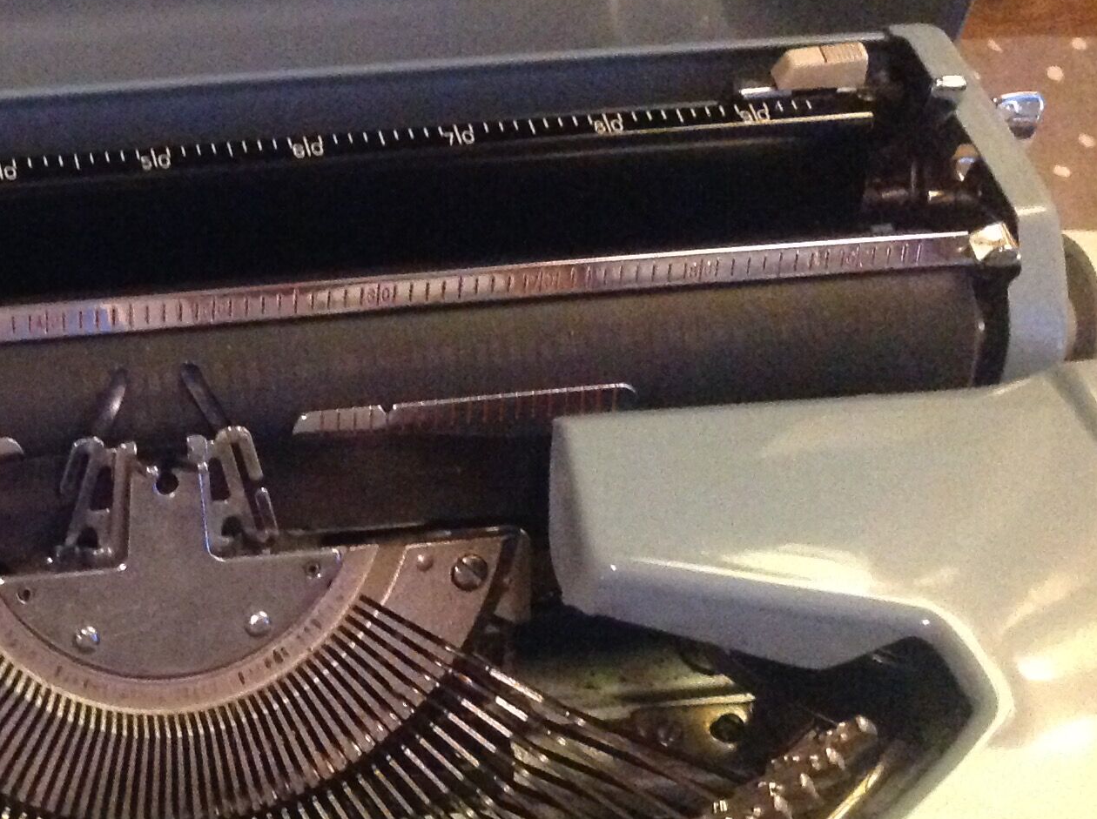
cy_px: 746
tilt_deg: -58.9
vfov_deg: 20.0
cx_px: -15
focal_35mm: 72
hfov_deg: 25.6
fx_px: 2278
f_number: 2.4
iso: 800
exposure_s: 1/17
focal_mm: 4.28
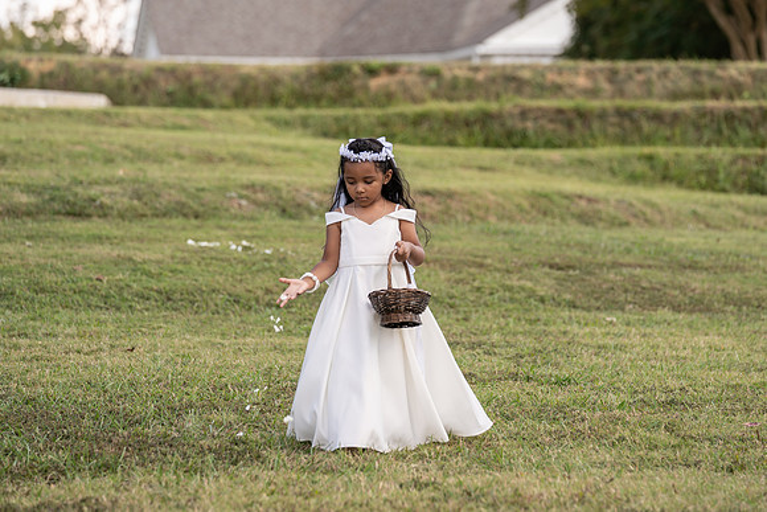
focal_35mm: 169
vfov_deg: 8.1
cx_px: 416
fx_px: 3601
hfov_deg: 12.2
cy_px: 248
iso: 100
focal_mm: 154
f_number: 4
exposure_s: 1/250
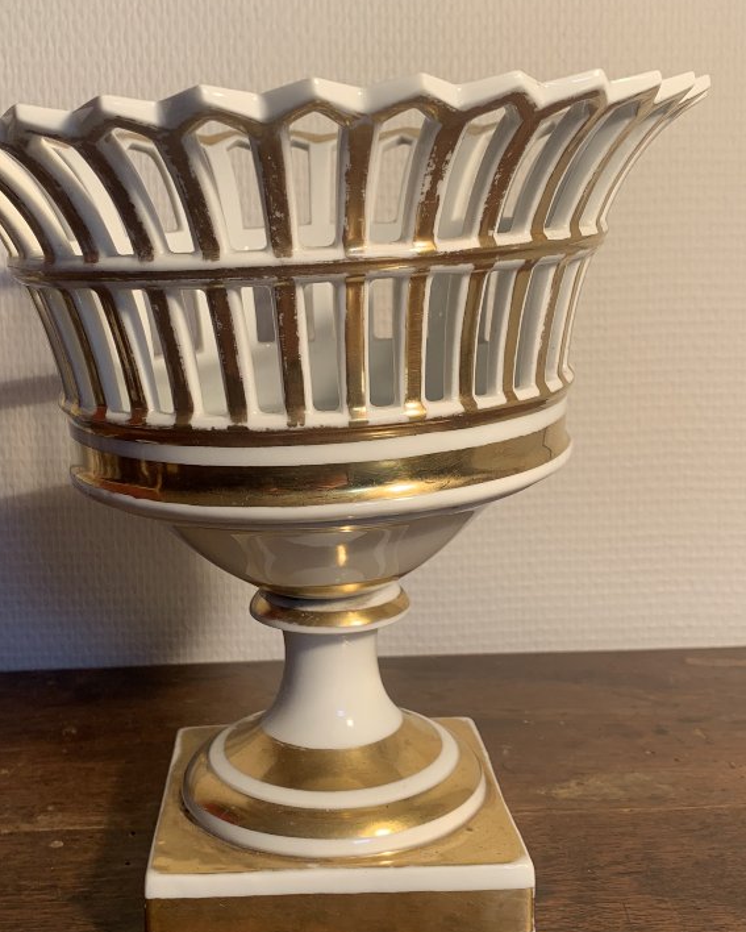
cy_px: 457
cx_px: 317
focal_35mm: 43
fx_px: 1186
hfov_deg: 34.9
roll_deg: +1.2
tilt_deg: -8.1
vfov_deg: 42.9
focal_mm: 4.25
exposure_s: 1/165
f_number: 1.8
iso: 25
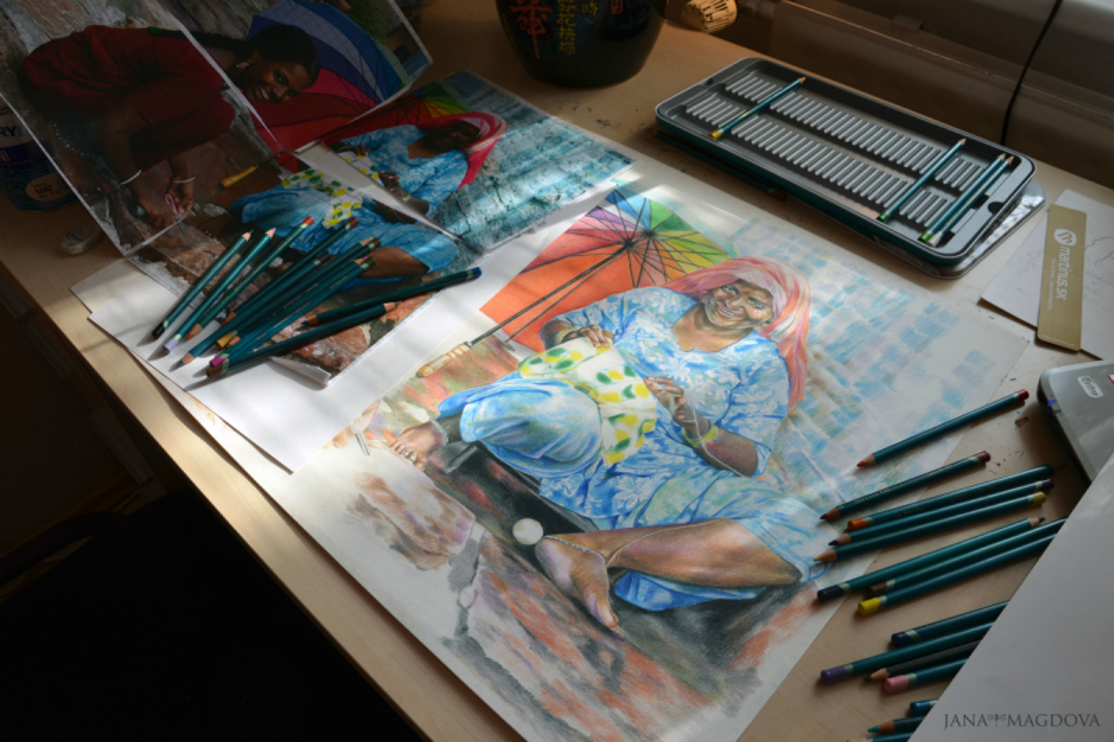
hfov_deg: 67.4
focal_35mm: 27
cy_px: 371
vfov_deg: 47.9
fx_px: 835
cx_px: 557
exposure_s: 1/160
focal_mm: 18
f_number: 6.3
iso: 200
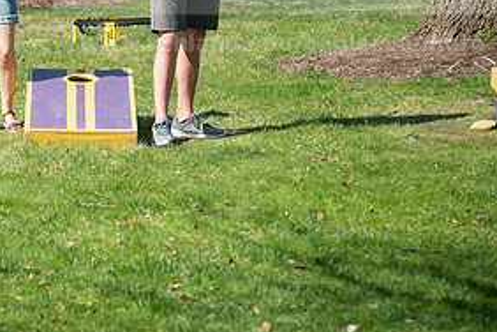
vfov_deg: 7.4
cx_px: 0
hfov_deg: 11.0
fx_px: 2554
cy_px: 80
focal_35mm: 185
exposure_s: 1/1000
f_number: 4
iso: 160
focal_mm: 90
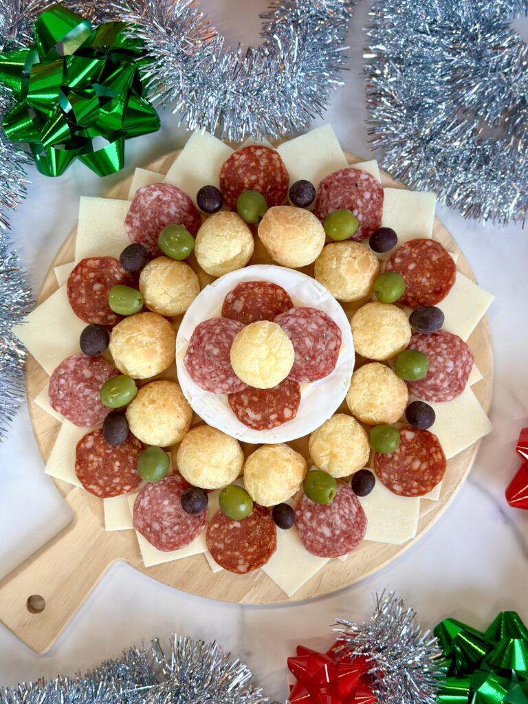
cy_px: 352
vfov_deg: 39.7
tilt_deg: -88.7
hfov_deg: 30.3
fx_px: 976
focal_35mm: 48
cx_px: 264
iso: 80
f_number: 1.78
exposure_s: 1/172
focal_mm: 6.86
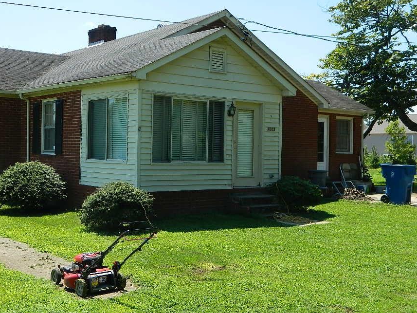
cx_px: 169
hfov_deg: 38.8
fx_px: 590
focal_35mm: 49
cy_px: 154
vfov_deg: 29.7
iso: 80
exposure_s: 1/500
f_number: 3.5
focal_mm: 7.3
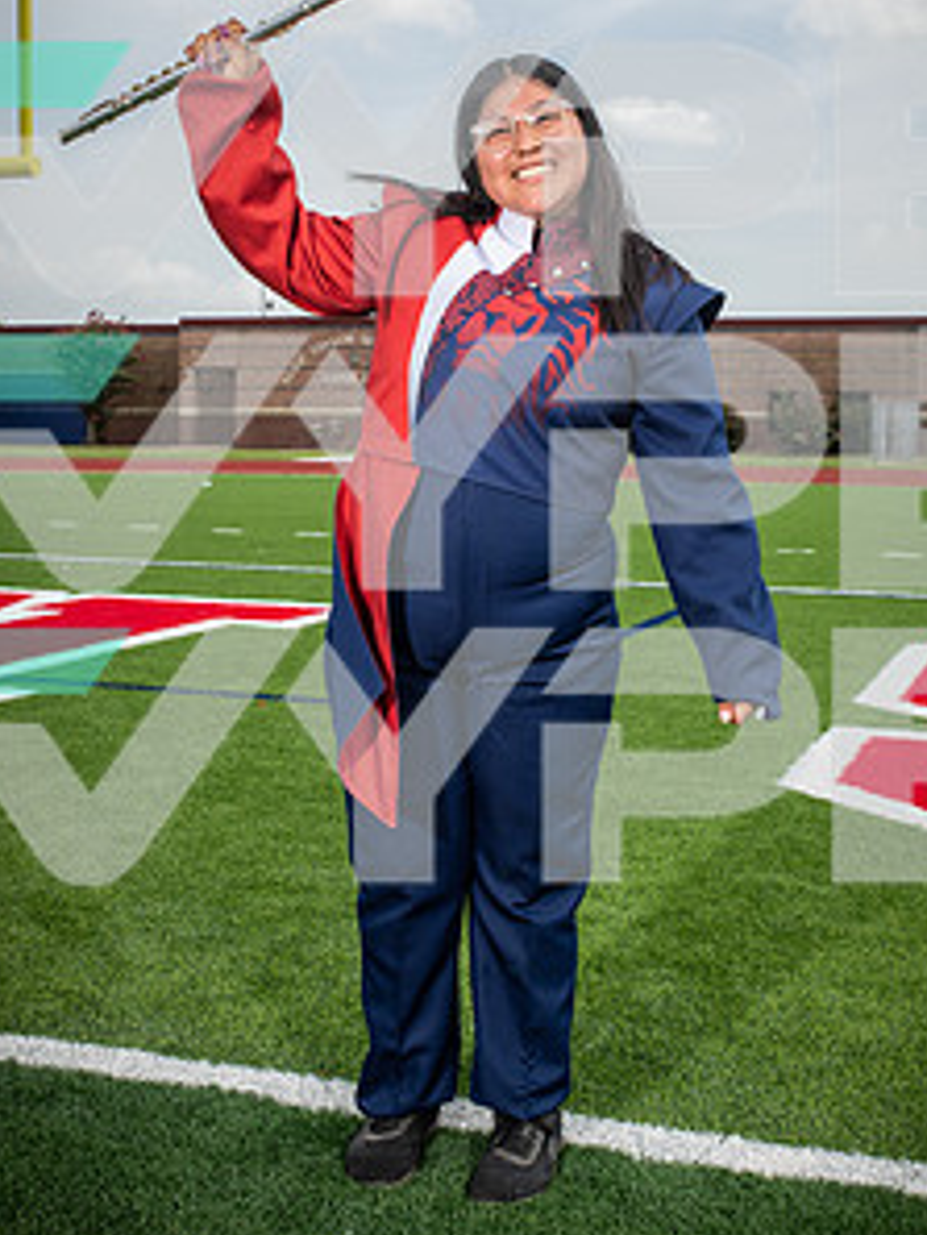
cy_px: 466
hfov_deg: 28.6
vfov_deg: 37.3
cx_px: 503
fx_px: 1820
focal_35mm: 51
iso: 125
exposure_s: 1/400
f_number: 7.1
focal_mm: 35
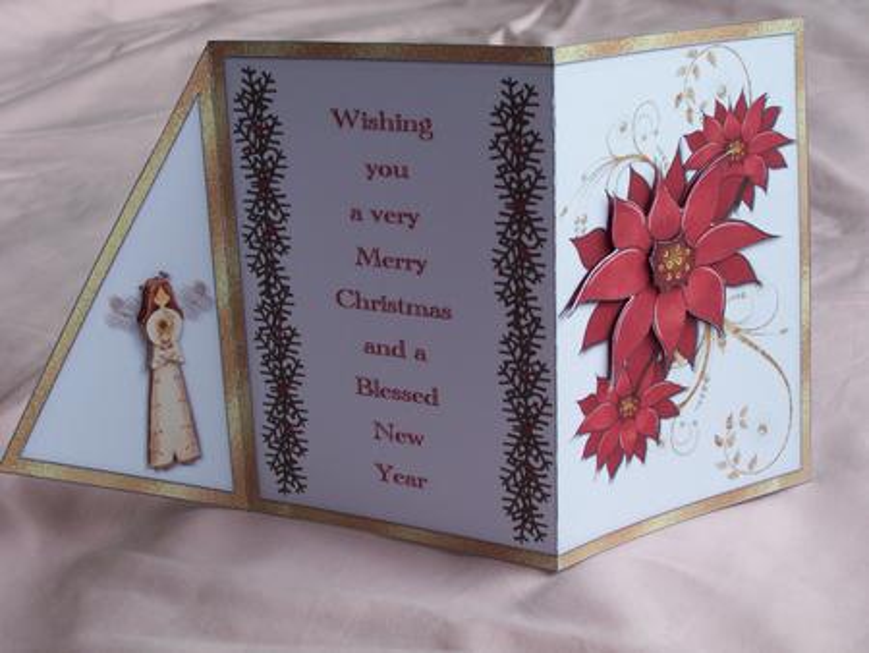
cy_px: 326
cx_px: 434
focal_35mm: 65
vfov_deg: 22.6
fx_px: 1633
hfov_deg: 29.8
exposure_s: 1/116
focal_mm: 10.8
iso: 80
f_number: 3.6
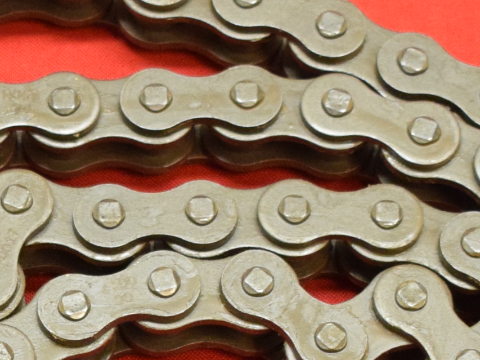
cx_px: 25
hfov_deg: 9.2
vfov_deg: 6.9
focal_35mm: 213
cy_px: 524
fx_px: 2952
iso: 2000
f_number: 5
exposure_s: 1/125
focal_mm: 28
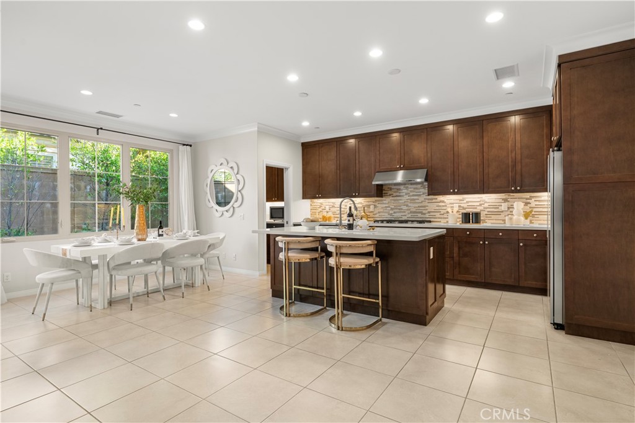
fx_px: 317
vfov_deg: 67.3
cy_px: 212
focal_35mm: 18
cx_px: 318
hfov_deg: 90.0
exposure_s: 1/6
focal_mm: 18
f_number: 8
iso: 800
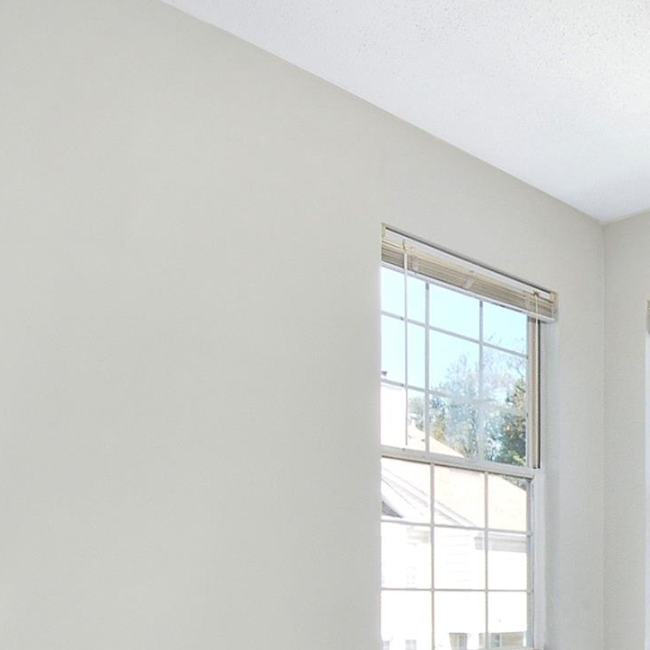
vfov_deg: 44.8
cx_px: 779
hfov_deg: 35.9
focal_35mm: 36
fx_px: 765
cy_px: 474
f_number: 22
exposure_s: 1/25
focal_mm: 10
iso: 200
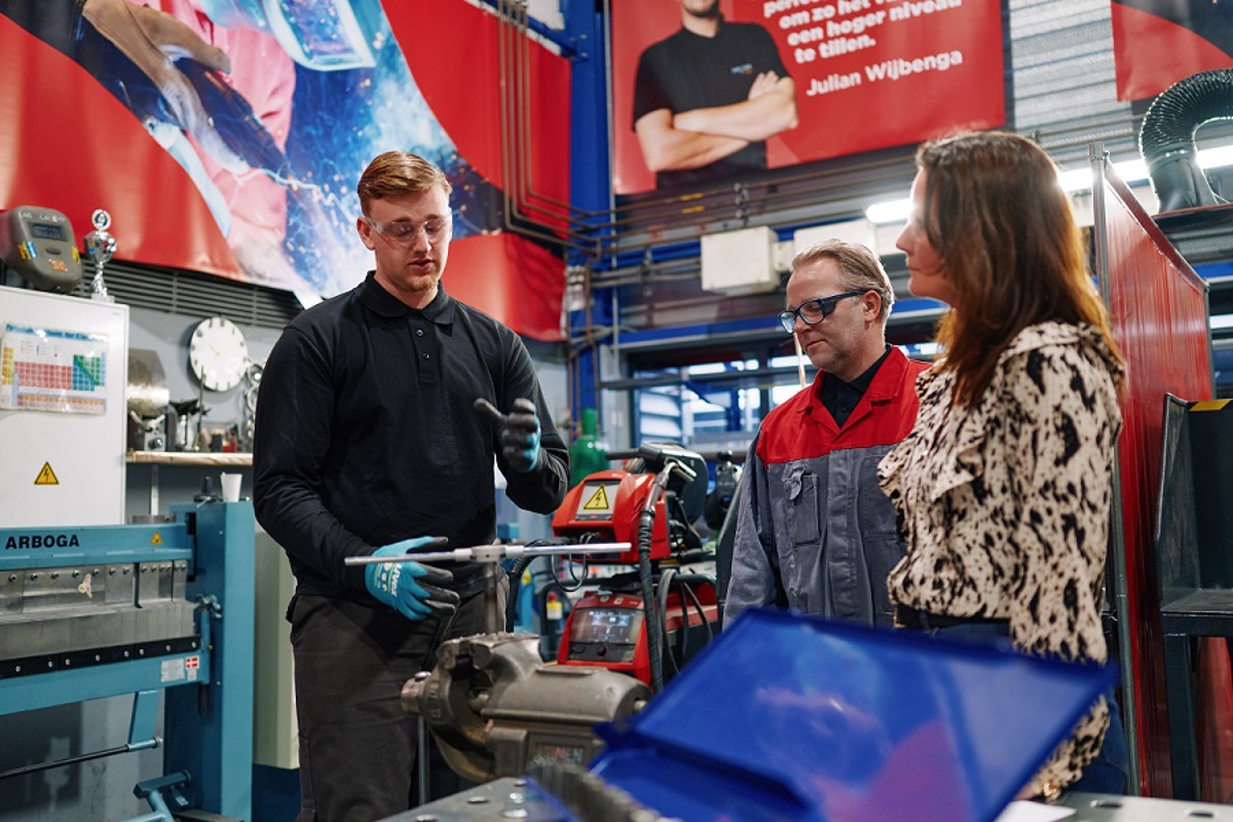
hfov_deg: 54.4
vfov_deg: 37.9
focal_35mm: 35
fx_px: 1199
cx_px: 616
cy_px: 411
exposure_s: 1/160
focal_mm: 35
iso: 400
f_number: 1.8
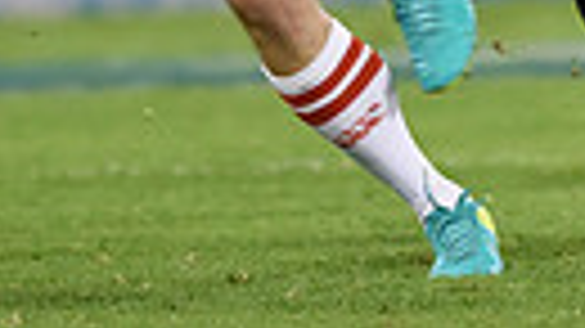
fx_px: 21770
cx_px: 796
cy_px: -537
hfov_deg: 1.5
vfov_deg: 0.9
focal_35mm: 1404
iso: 2000
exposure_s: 1/800
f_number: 2.8
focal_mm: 300
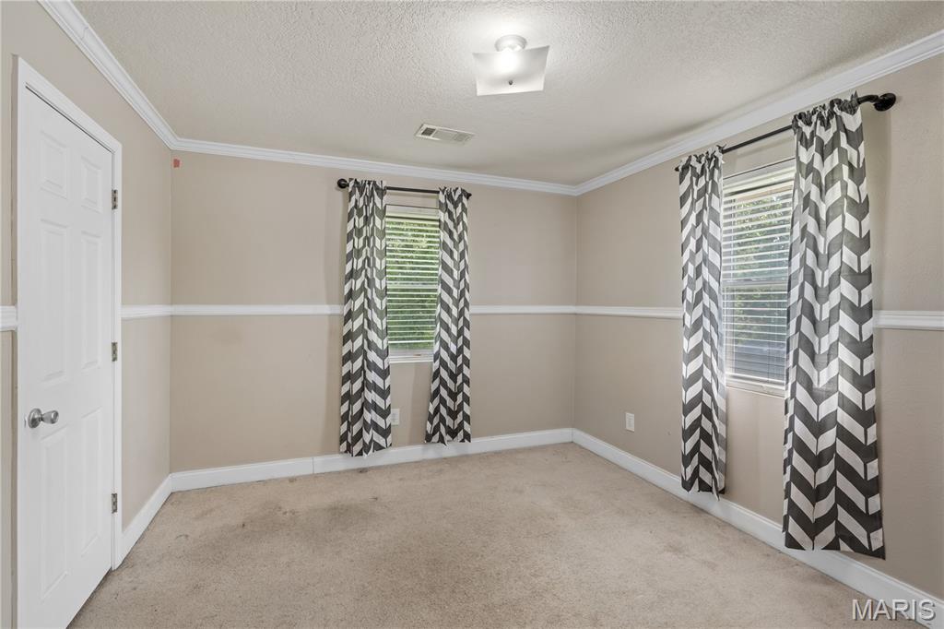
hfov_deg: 96.8
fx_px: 419
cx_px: 472
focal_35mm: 16
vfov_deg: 73.7
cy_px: 314
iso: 200
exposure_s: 1/5
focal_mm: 16
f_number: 6.3
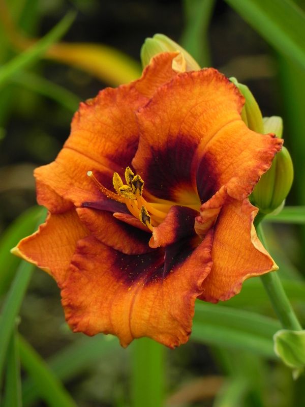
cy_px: 204
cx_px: 152
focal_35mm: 678
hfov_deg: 2.2
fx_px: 7965
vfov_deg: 2.9
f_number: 5
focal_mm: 120
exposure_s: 1/160
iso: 160
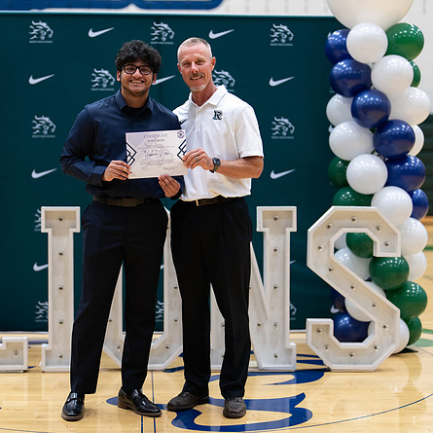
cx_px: 164
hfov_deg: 23.6
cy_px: 206
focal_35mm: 73
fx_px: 1033
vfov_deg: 23.7
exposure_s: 1/320
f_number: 1.2
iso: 400
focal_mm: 50
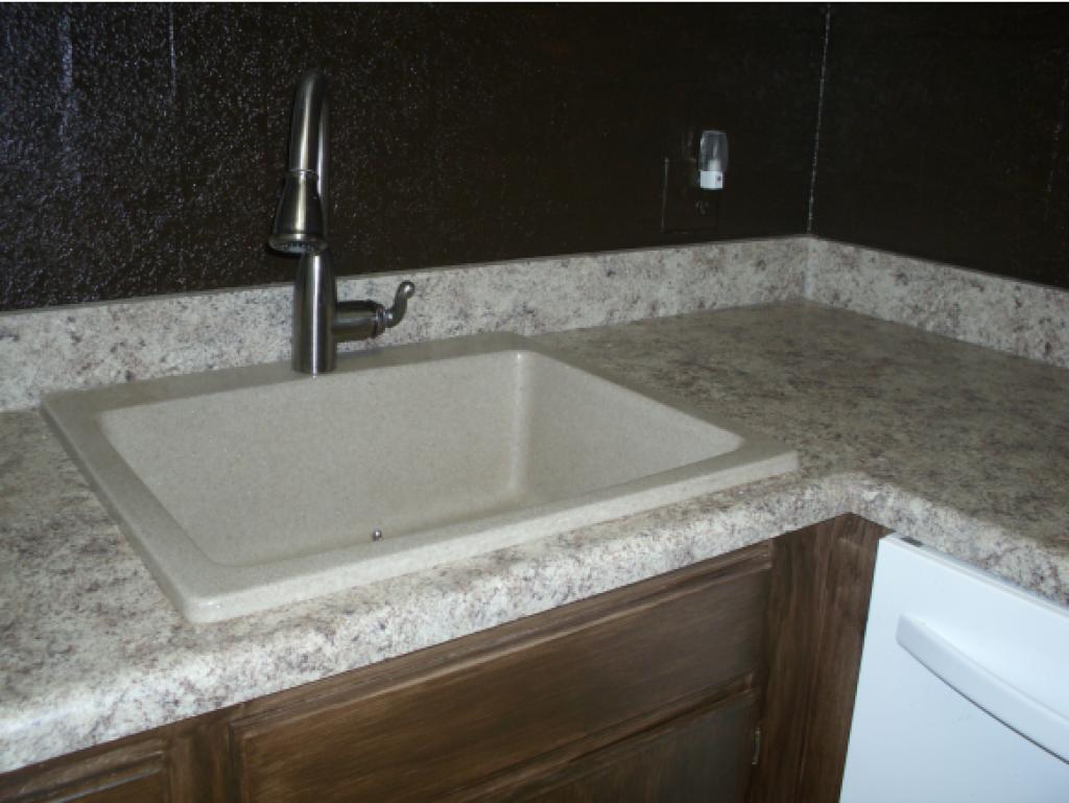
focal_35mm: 38
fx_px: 1174
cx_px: 534
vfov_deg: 37.8
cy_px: 402
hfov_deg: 49.0
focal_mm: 6.3
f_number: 2.9
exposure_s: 1/60
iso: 200
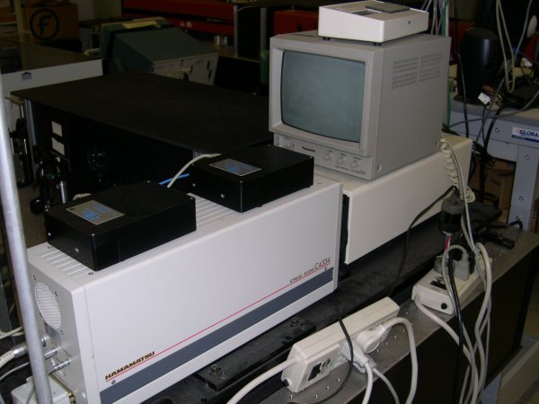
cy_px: 202
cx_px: 270
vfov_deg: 37.7
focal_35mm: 38
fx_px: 592
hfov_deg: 49.0
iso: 100
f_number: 2.8
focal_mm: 8
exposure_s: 1/60
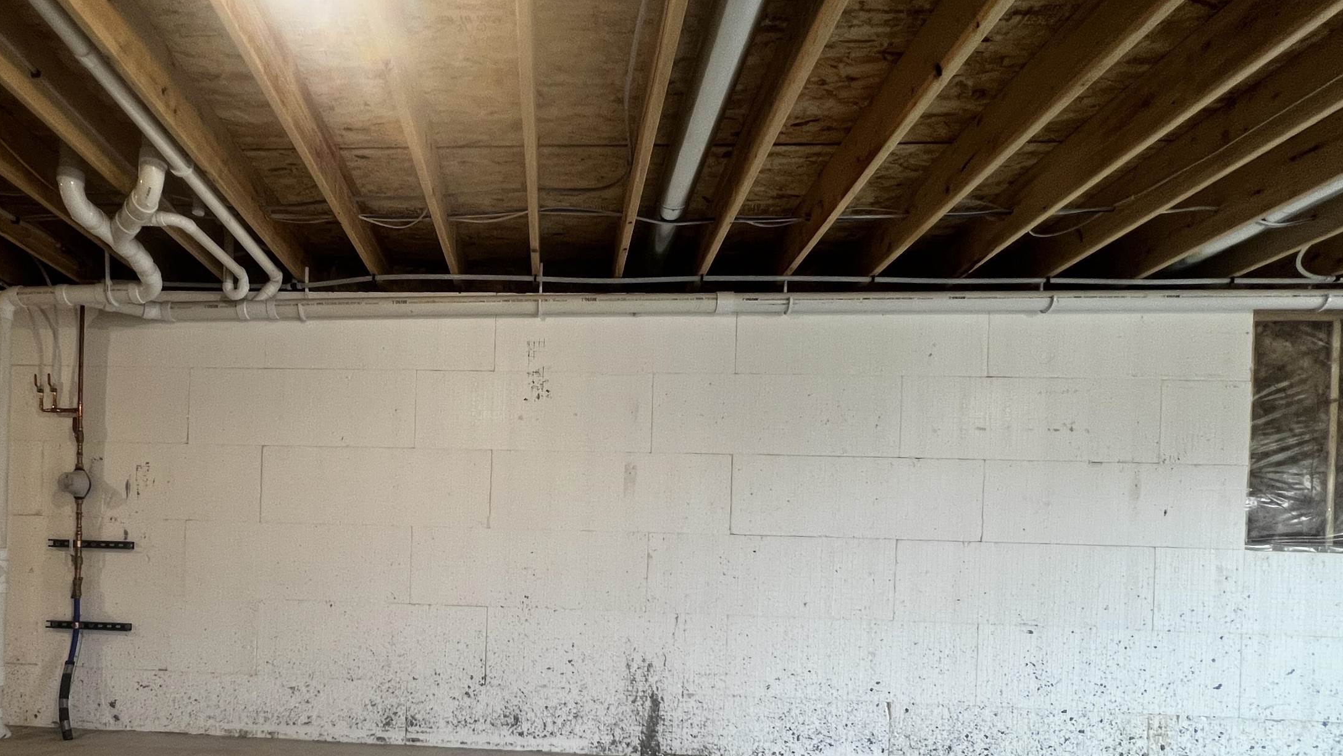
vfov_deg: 53.3
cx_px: 497
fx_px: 712
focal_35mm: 20
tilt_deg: -0.8
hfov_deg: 84.8
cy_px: 571
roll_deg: -1.4
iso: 160
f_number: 1.8
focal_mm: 1.57
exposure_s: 1/60
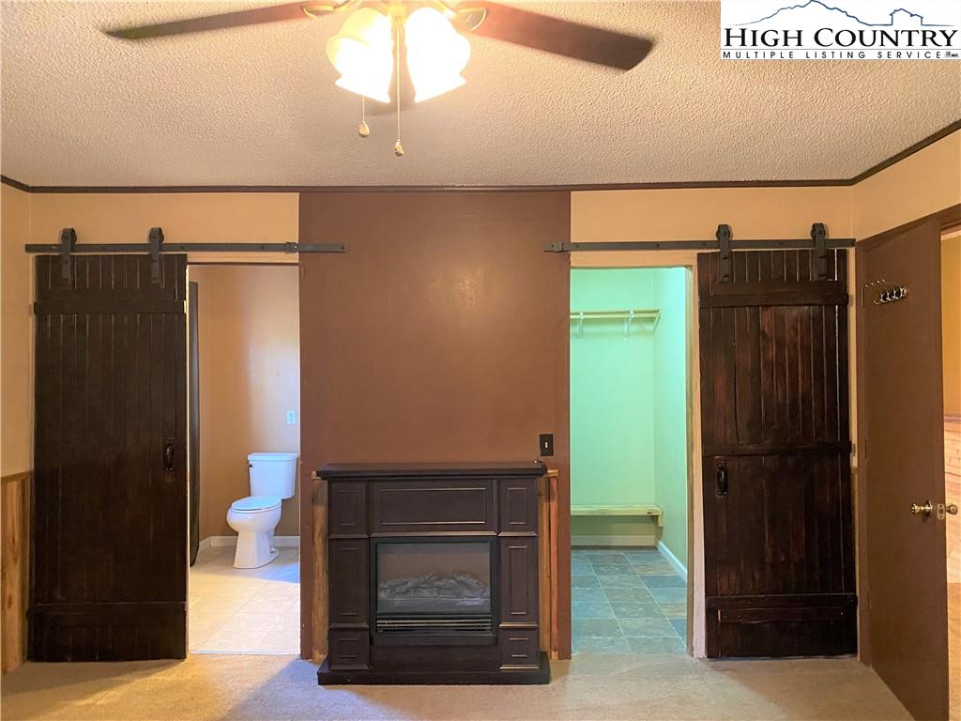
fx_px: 722
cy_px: 360
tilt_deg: -1.0
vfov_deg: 53.1
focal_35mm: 26
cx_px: 480
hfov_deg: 67.3
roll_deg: +0.2
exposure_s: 1/30
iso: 640
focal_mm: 4.25
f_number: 1.8
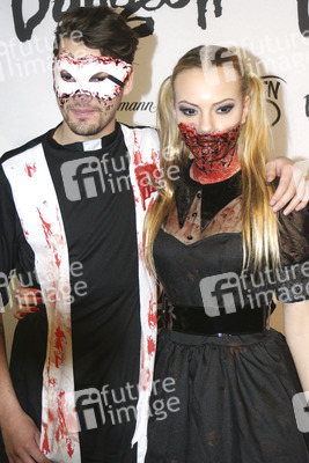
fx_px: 1061
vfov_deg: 24.6
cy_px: 232
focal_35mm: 82
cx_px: 154
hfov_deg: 16.6
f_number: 5.6
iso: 640
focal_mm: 55
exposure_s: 1/250
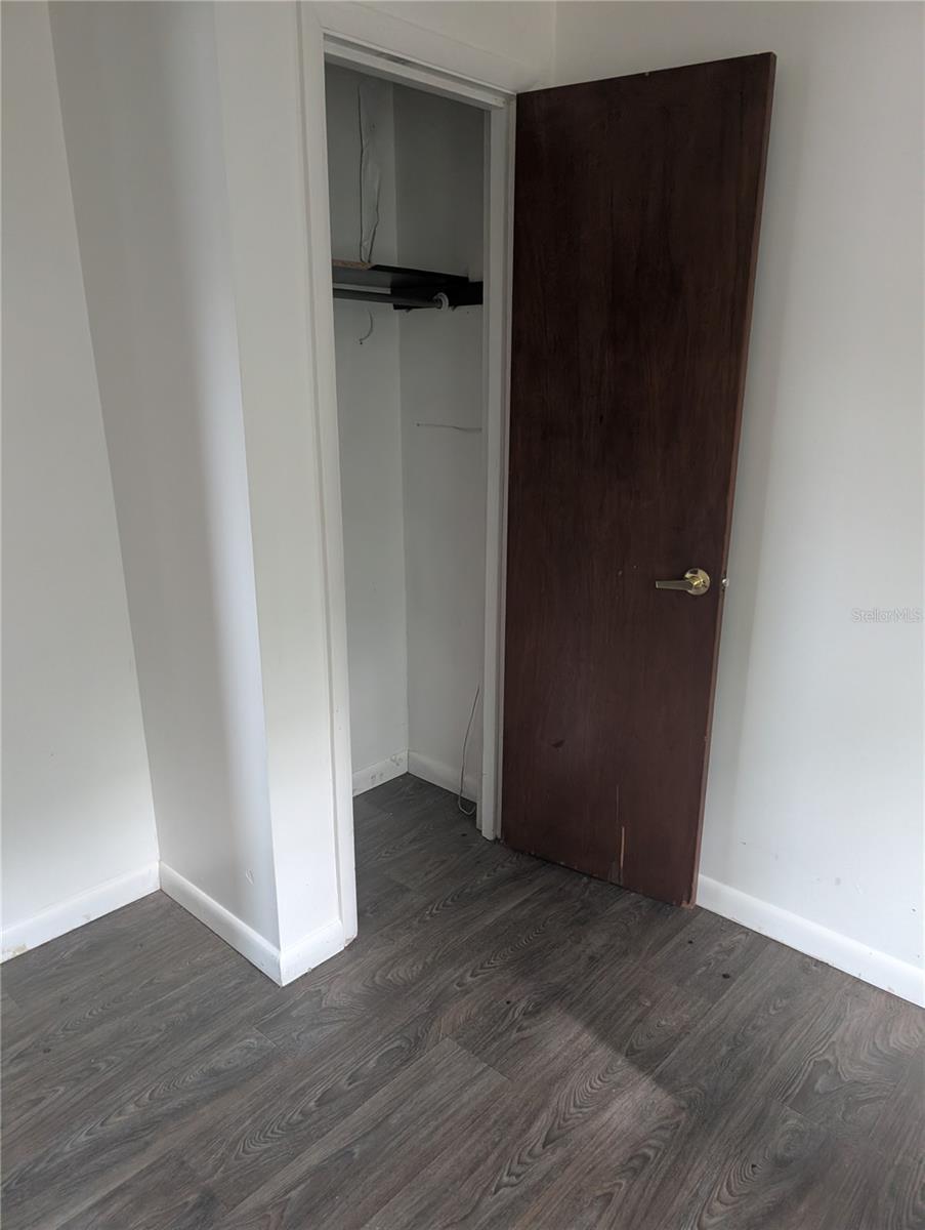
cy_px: 615
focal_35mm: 24
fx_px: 853
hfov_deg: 56.9
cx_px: 462
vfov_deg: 71.5
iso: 1474
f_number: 1.68
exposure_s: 1/272
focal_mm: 6.9
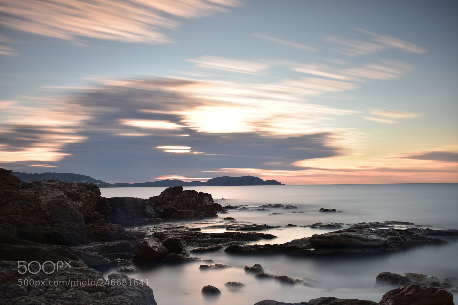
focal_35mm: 36
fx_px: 458
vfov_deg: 36.9
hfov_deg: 53.1
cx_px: 229
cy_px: 152
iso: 320
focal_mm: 24
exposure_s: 240
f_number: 8
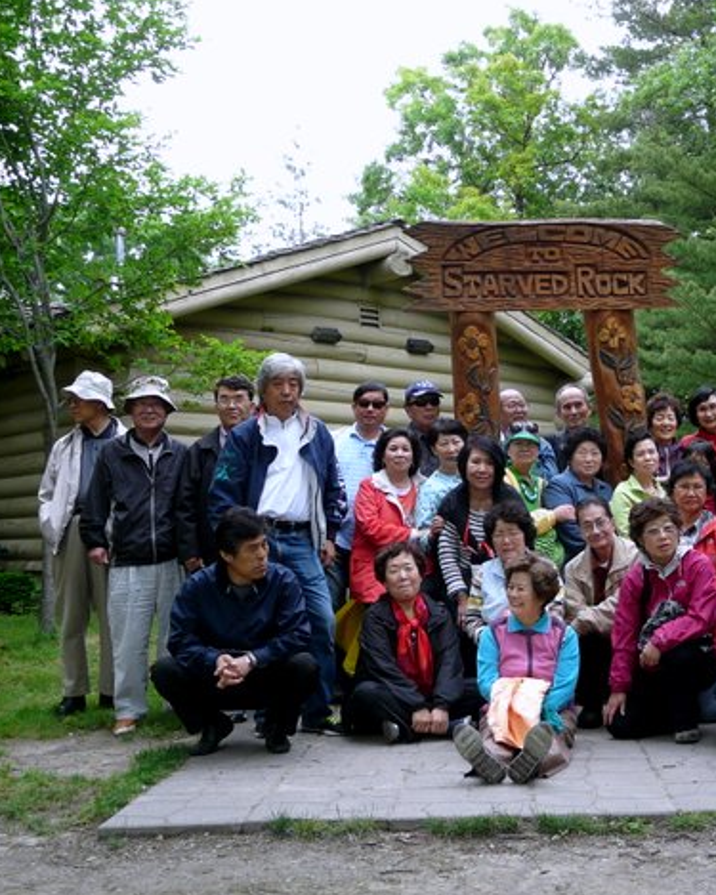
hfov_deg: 30.9
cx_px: 538
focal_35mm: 48
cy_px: 450
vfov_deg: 38.8
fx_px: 1272
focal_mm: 5.9
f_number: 2.8
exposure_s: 1/80
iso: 100
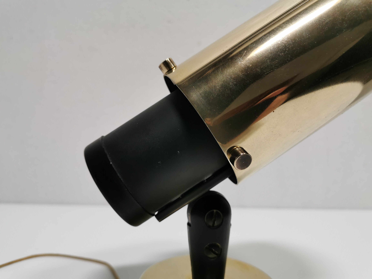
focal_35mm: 27
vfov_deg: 51.4
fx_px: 290
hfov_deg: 65.3
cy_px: 140
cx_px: 186
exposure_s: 1/100
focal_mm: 5.58
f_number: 1.8
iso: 125
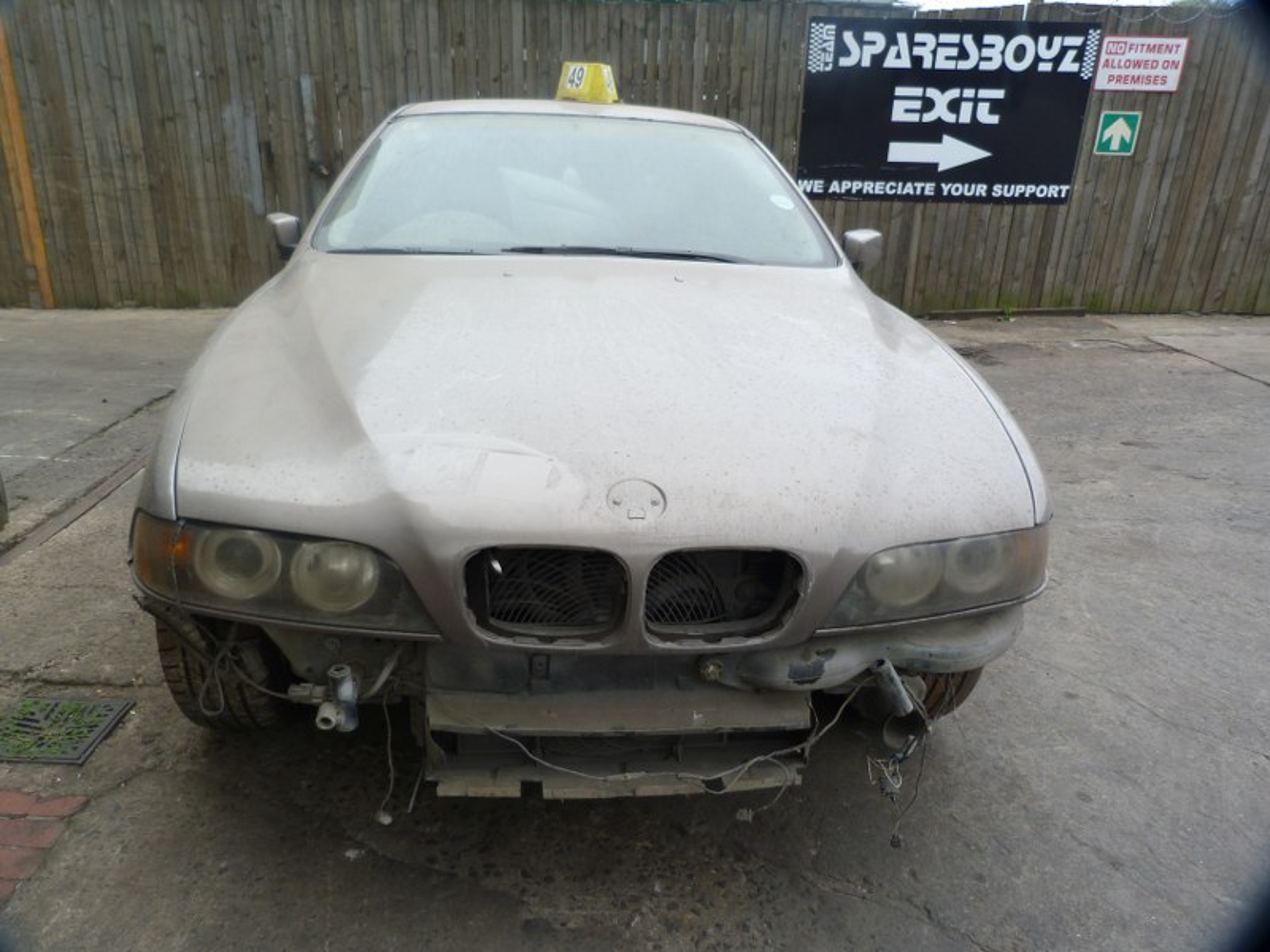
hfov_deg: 69.4
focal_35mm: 25
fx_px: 917
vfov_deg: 54.9
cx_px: 635
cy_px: 476
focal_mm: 4.5
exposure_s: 1/100
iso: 80
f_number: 2.8
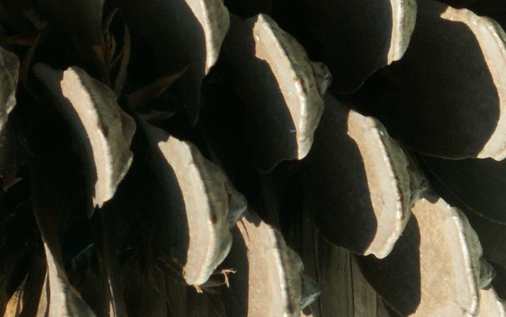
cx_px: 75
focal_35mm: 300
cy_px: 155
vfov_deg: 4.4
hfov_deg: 7.0
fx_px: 4138
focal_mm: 18.98
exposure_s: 1/125
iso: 50
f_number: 7.1
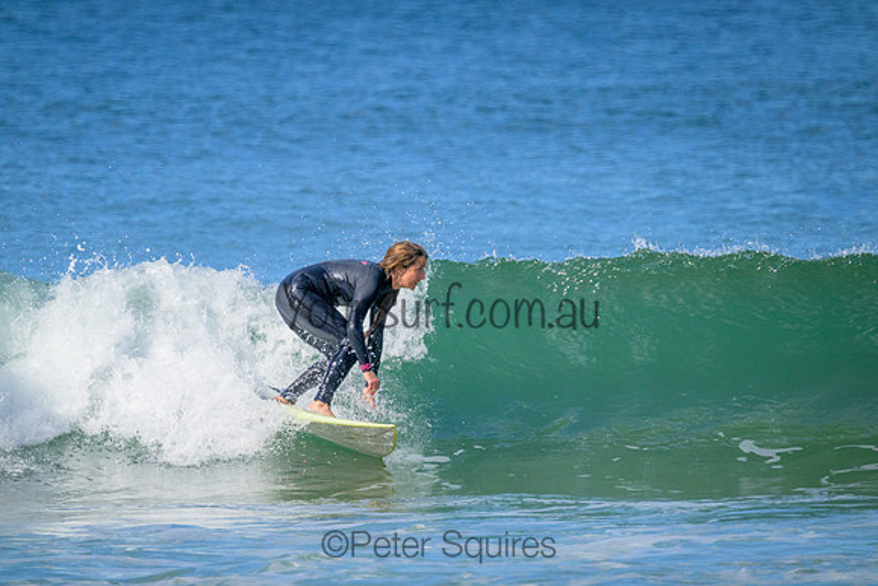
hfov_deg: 2.6
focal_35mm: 800
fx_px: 19515
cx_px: 439
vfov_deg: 1.7
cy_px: 293
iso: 2200
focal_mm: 800
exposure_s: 1/1600
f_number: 11
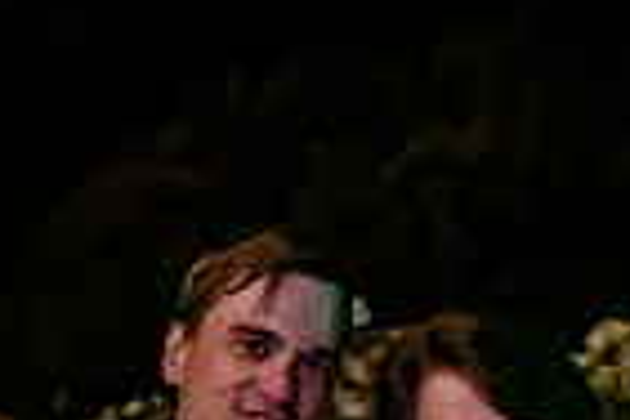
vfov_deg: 9.2
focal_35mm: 142
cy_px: 773
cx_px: -189
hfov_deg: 13.9
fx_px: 2485
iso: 8000
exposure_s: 1/40
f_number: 2.8
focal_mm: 24
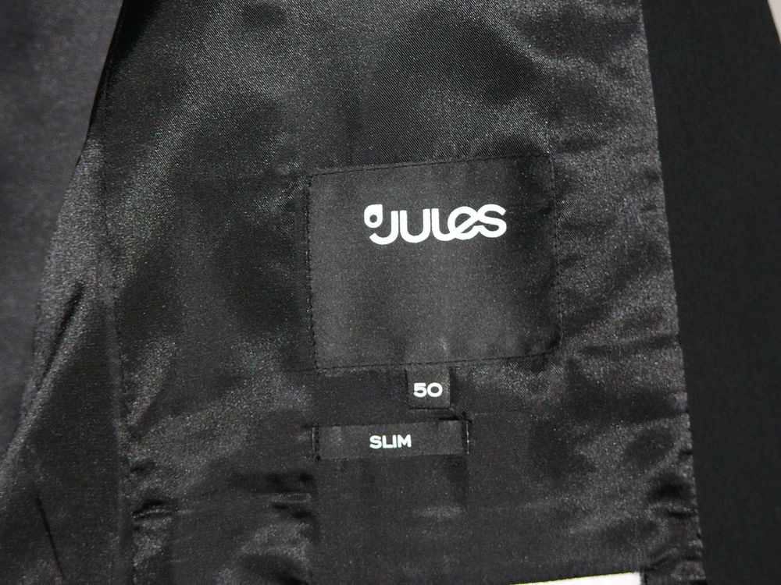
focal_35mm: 395
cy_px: 292
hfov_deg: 5.0
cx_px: 390
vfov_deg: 3.8
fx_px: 8912
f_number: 3.6
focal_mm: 58.5
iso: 100
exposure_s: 1/30
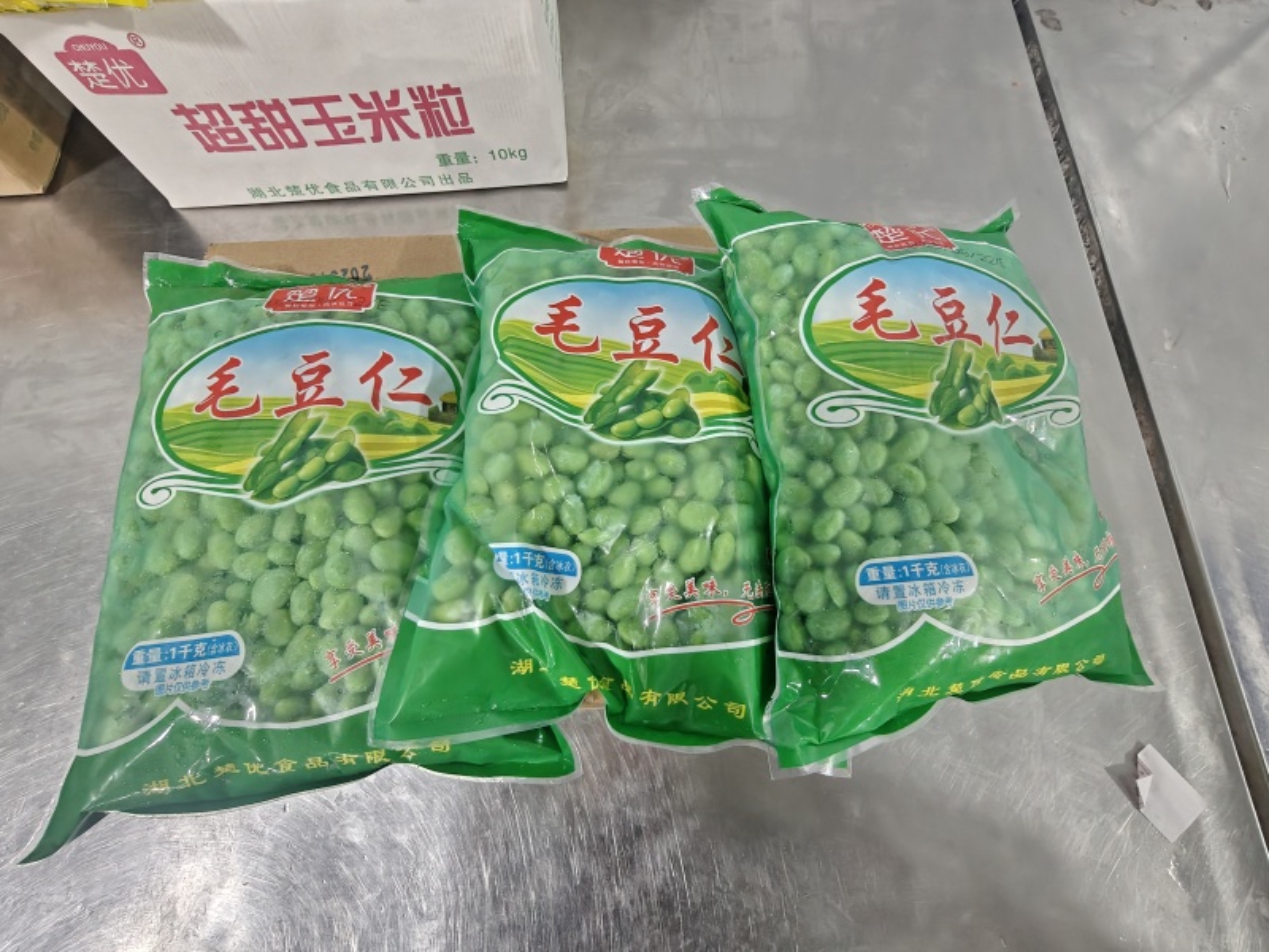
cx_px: 634
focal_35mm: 15
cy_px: 476
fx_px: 550
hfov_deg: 98.2
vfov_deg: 81.7
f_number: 2
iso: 8000
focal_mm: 2.3
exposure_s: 1/63
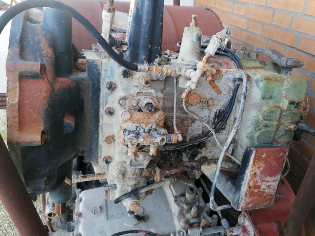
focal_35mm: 27
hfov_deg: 65.3
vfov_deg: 51.4
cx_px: 158
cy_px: 118
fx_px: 246
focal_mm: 4.75
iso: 64
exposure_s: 1/100
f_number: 1.8
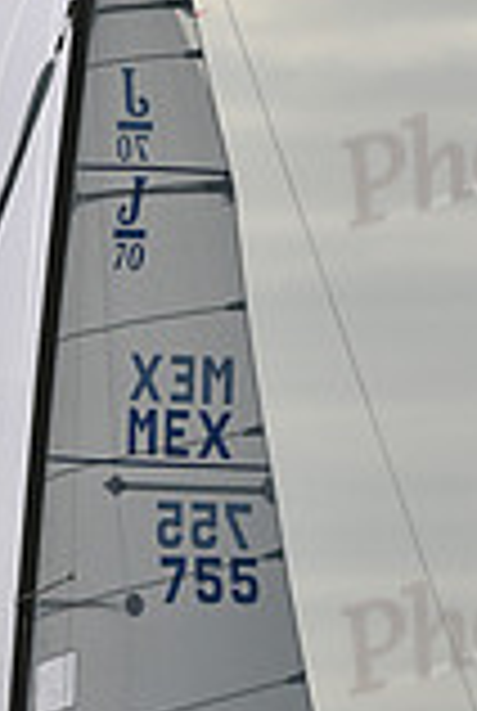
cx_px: 110
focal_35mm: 733
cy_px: 410
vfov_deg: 2.8
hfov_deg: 1.9
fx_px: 14504
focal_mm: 200
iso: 320
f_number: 9
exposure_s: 1/1250
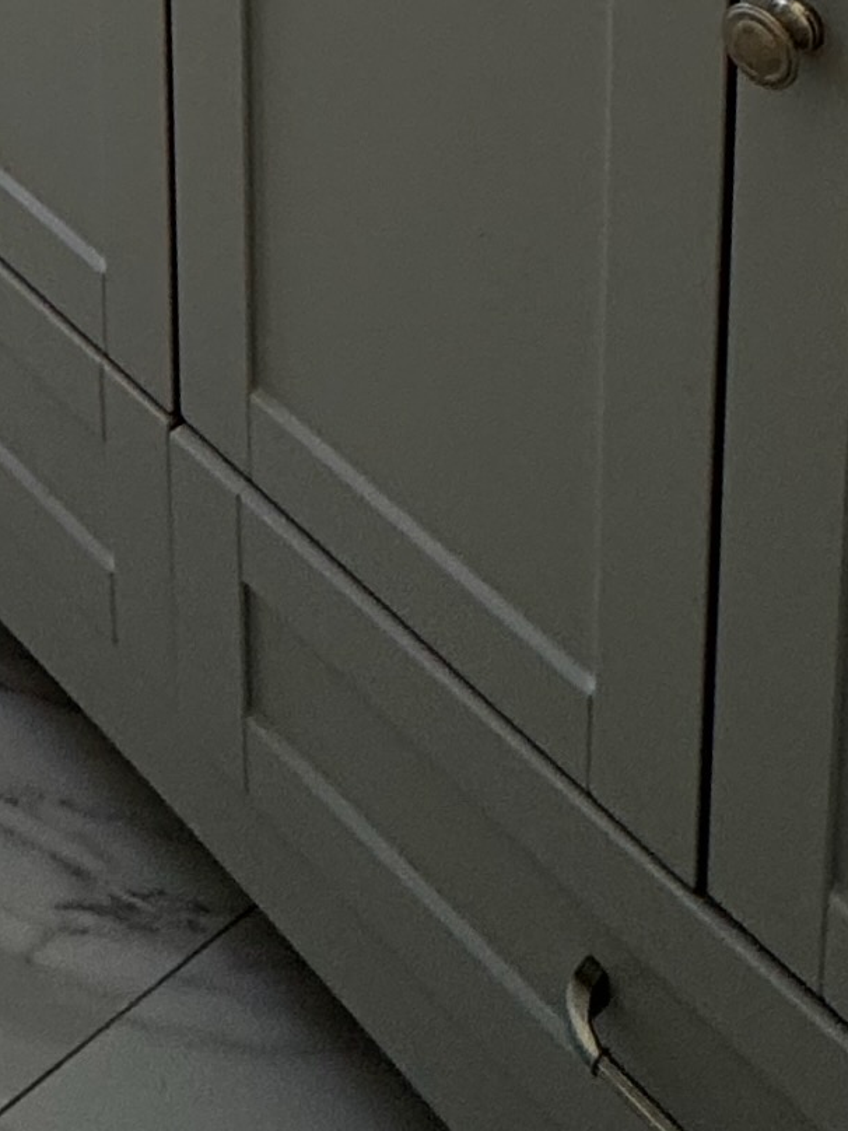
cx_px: -199
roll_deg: -2.8
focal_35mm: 60
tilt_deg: -12.7
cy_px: -913
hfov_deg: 22.3
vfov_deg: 21.2
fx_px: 1960
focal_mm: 2.22
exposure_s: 1/120
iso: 64
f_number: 2.2
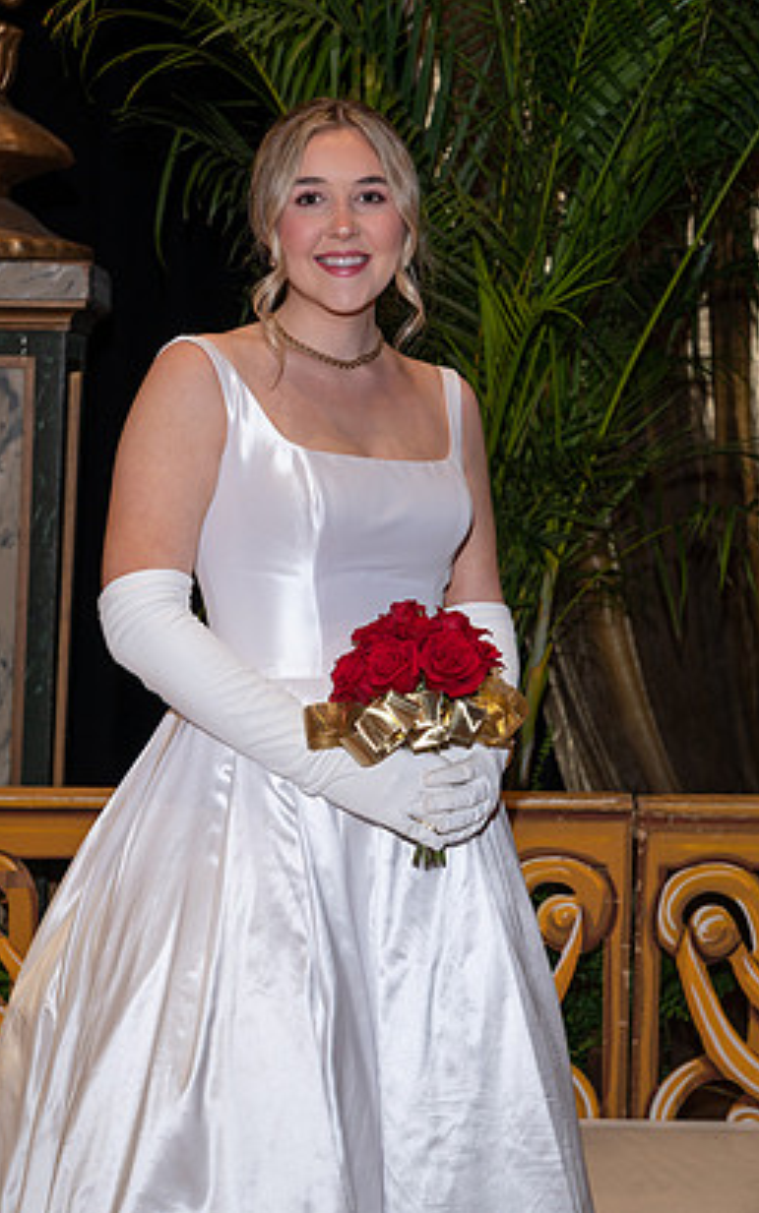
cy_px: 552
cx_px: 331
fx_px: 2548
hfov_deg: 16.9
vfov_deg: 26.8
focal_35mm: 77
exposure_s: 1/50
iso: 400
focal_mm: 69
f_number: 5.6
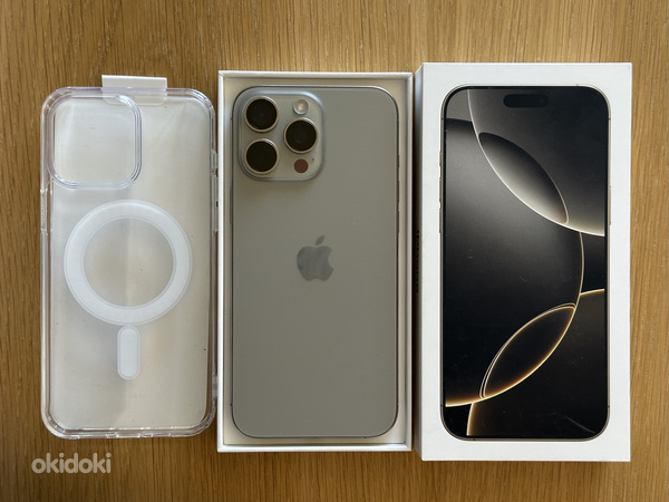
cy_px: 251
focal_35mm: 48
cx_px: 334
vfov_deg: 30.3
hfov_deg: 39.7
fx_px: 928
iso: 125
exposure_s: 1/60
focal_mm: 6.86
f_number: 1.78
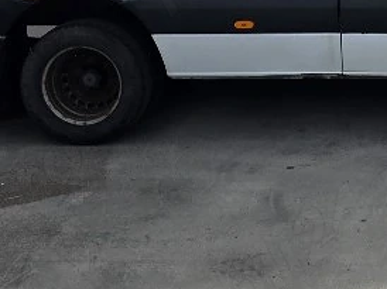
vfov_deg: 16.4
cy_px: -103
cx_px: 390
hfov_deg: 22.4
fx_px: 938
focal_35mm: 84
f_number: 1.7
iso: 80
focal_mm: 6.3
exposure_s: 1/10000
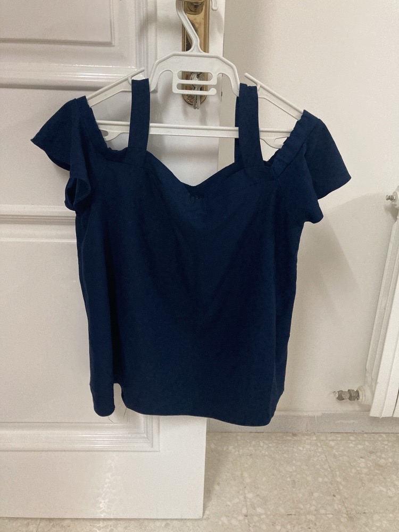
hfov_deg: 49.7
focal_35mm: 28
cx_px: 200
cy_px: 266
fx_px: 430
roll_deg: -2.5
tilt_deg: -18.8
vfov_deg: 63.4
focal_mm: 3.99
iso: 320
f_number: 1.8
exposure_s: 1/55
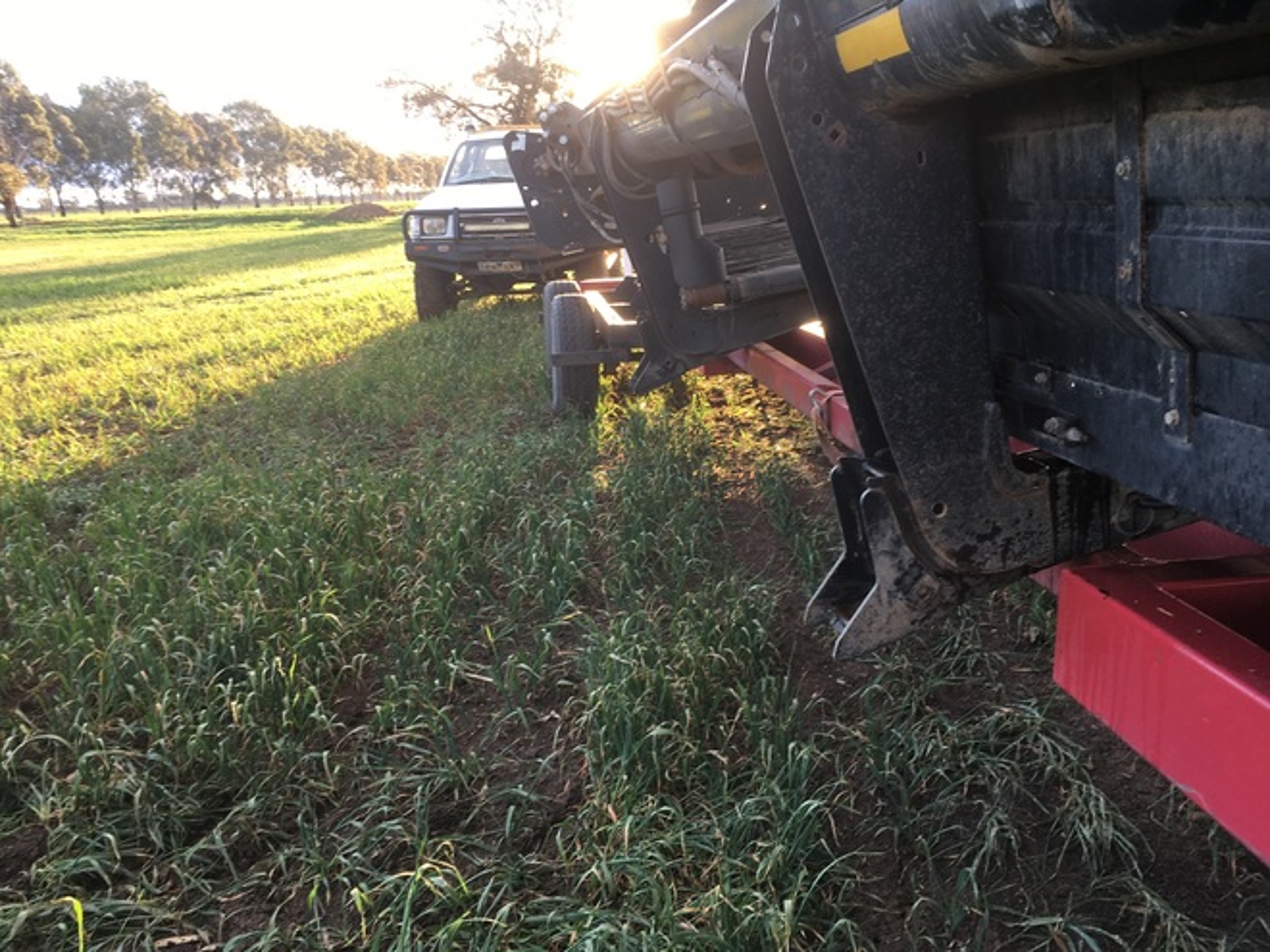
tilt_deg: -14.0
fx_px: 1064
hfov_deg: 61.7
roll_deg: +3.4
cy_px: 476
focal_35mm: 29
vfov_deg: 48.2
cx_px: 635
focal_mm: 4.15
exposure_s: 1/50
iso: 25
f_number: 2.2
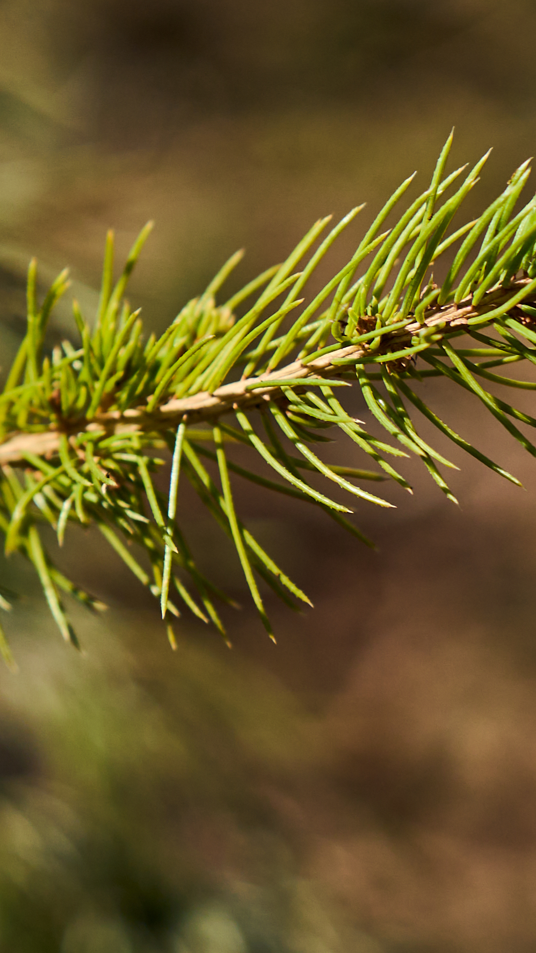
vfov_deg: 10.1
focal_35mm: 211
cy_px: 40
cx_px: -660
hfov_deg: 5.6
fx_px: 5331
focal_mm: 51
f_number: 4
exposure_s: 1/3200
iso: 200
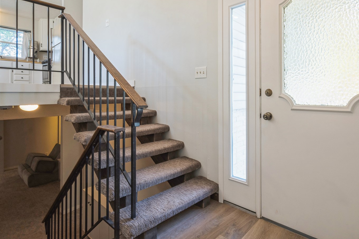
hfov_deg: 83.0
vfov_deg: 61.2
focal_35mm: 20
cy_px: 91
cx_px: 216
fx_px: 199
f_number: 8
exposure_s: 1/25
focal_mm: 16
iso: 400
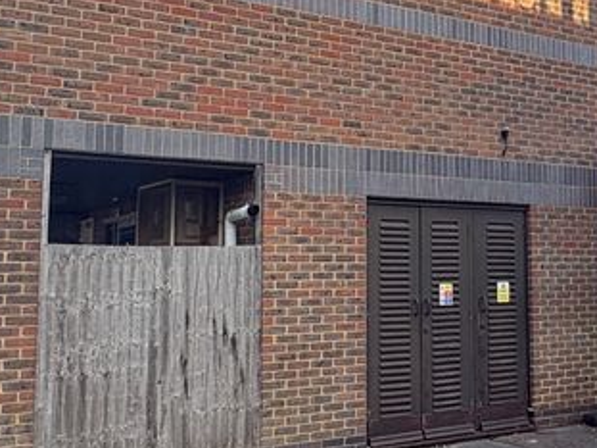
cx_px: 422
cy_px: 182
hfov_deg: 37.6
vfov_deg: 29.0
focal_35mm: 50
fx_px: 862
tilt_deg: +6.9
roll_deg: +1.5
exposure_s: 1/260
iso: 64
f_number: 2.2
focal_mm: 2.22
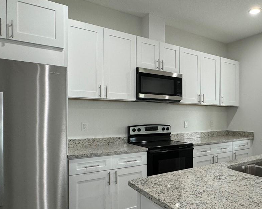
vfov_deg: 51.4
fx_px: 217
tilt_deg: -0.5
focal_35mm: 28
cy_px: 118
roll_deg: -0.4
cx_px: 174
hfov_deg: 60.8
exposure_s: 1/120
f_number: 2.2
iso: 250
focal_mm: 2.22
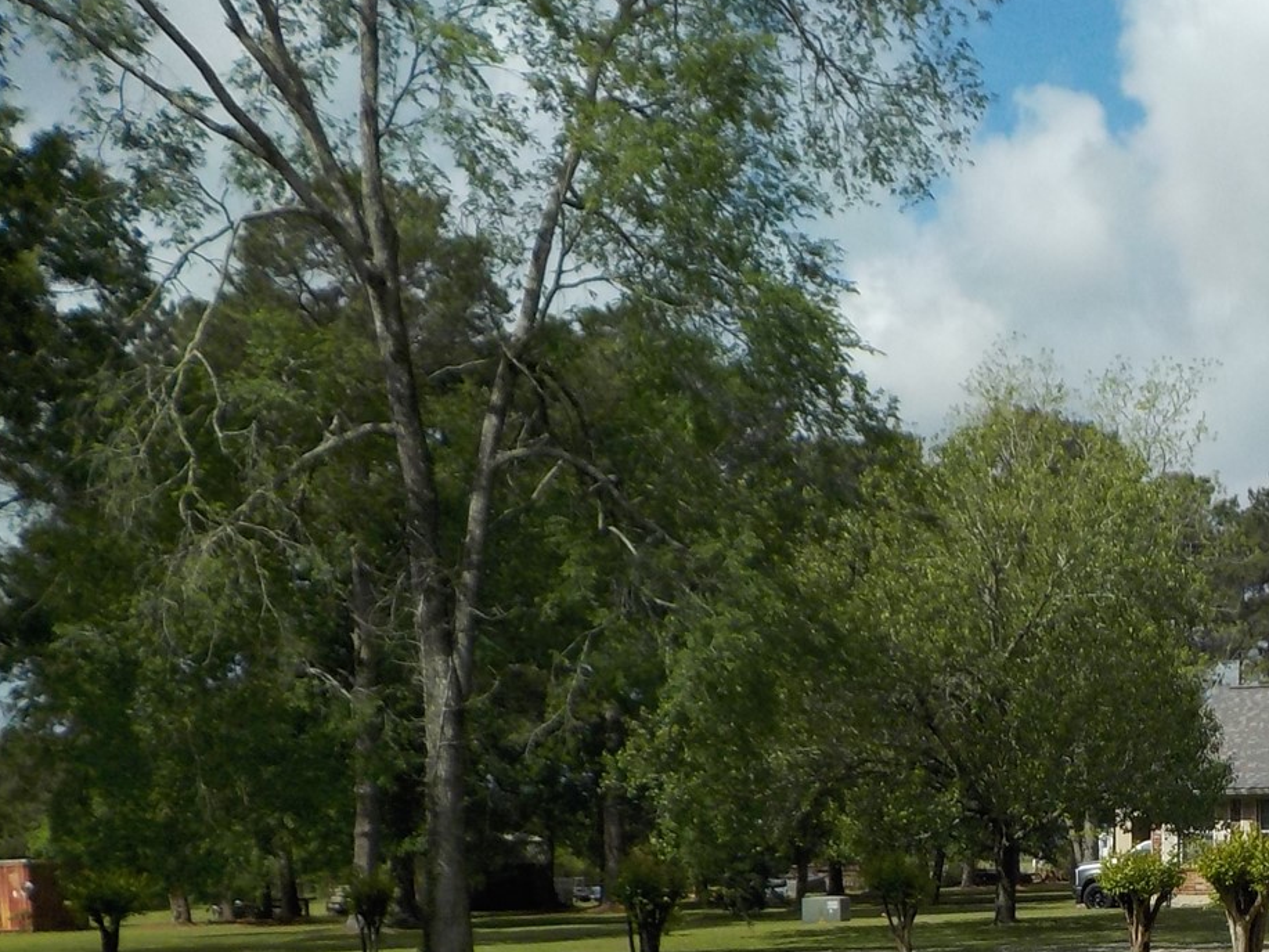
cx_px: 1182
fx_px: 2456
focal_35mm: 67
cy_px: 964
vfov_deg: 21.1
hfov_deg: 27.7
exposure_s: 1/500
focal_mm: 4.1
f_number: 6.6
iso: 125
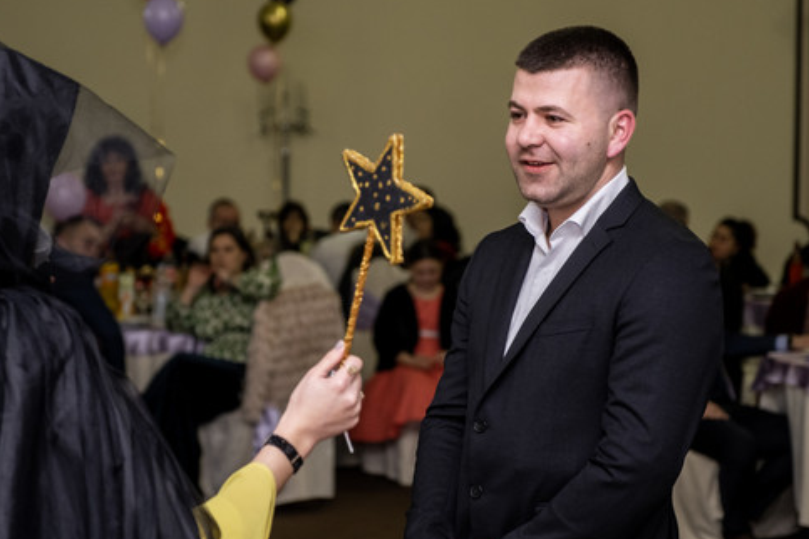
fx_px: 2472
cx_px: 327
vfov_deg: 12.5
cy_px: 265
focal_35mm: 110
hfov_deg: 18.6
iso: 1000
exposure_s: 1/125
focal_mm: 55
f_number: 2.8
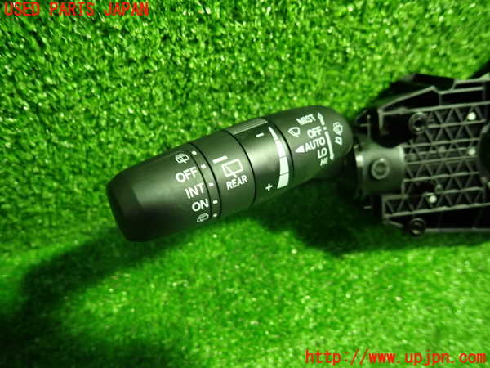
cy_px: 184
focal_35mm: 25
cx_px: 245
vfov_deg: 54.9
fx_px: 354
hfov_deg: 69.4
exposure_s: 1/30
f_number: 2
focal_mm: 4.5
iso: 400
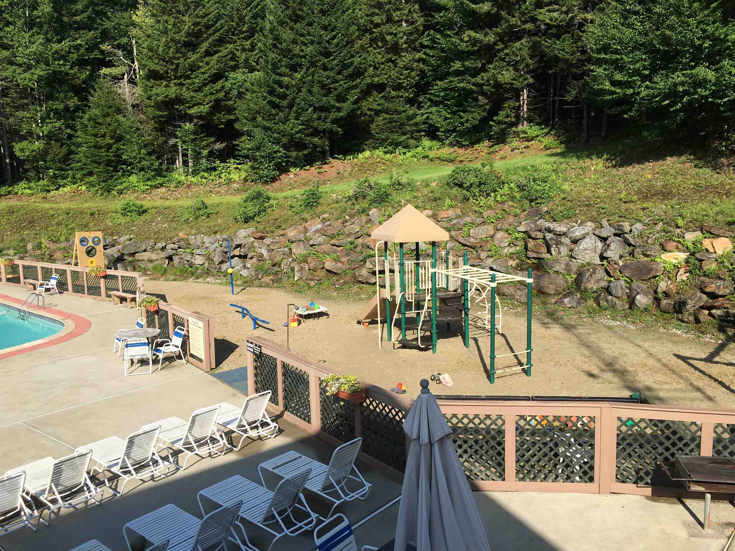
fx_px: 616
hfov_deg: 61.7
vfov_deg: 48.2
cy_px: 276
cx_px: 368
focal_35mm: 29
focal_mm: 4.15
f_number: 2.2
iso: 25
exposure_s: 1/1399
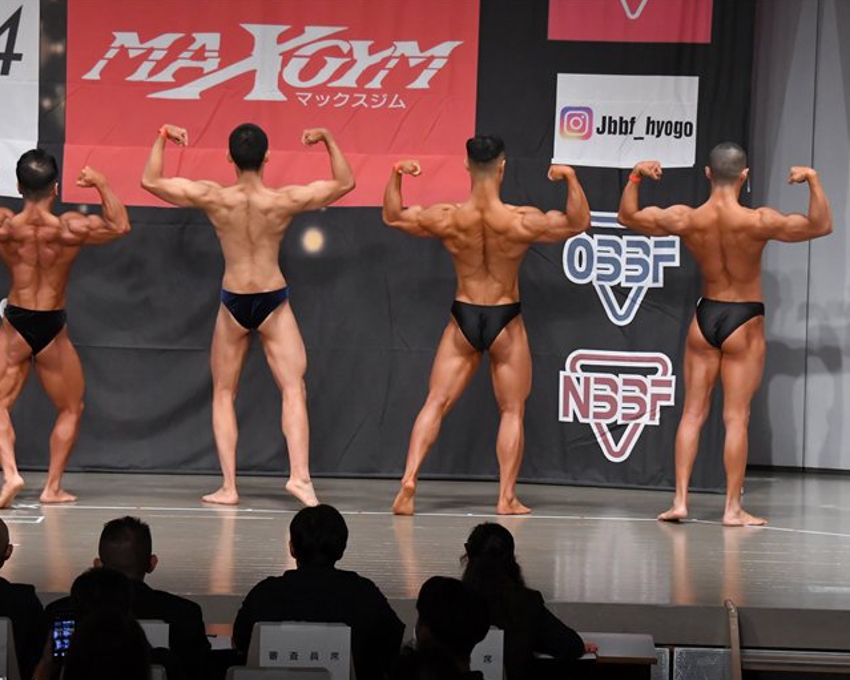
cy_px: 339
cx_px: 425
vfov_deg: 9.8
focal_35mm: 157
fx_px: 3949
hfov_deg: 12.3
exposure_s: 1/400
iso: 5000
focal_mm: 92
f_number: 5.6
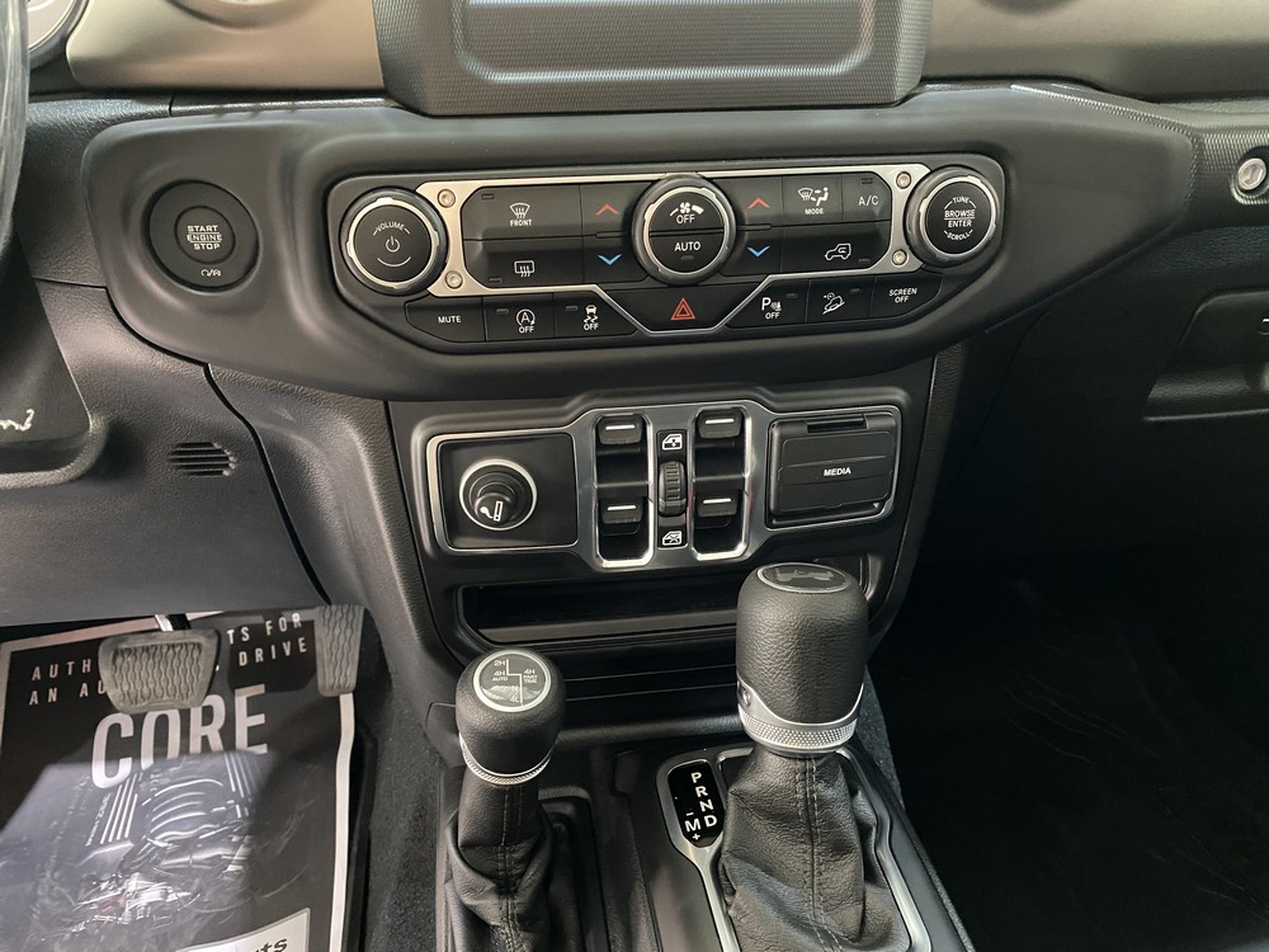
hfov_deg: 67.3
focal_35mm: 26
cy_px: 476
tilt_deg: -26.3
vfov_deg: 53.1
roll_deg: +0.3
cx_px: 634
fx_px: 953
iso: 1000
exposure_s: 1/30
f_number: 1.8
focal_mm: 4.25
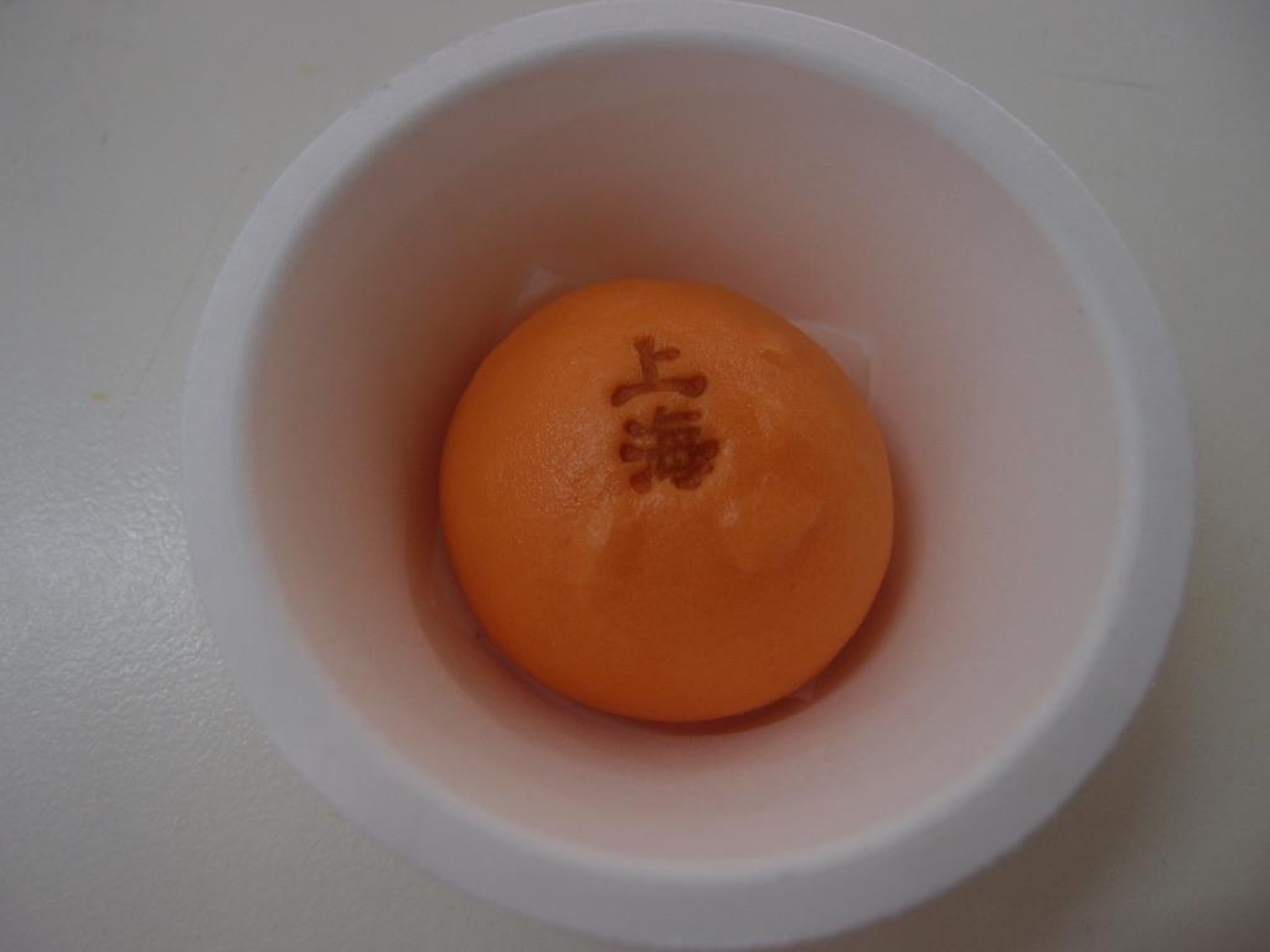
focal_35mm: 28
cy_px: 476
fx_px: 1027
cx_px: 635
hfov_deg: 63.4
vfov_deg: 49.7
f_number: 1.8
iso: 100
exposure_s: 1/60
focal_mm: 6
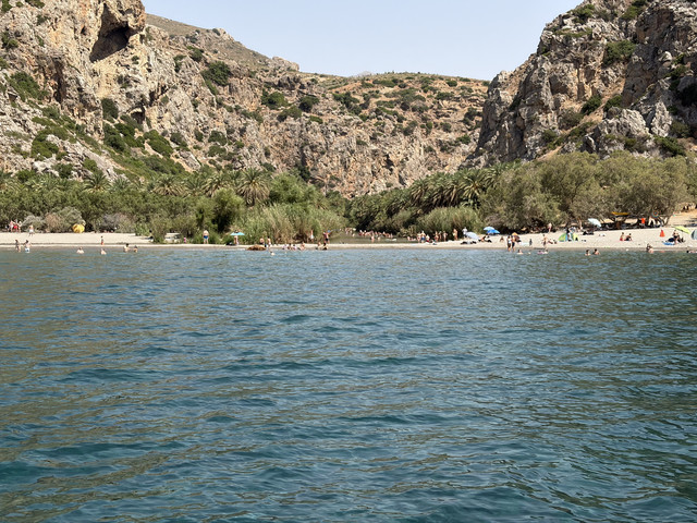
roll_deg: +1.5
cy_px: 262
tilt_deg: +0.1
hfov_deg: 36.8
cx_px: 348
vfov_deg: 28.0
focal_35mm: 52
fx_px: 1047
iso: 32
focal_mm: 5.96
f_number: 1.6
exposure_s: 1/2364
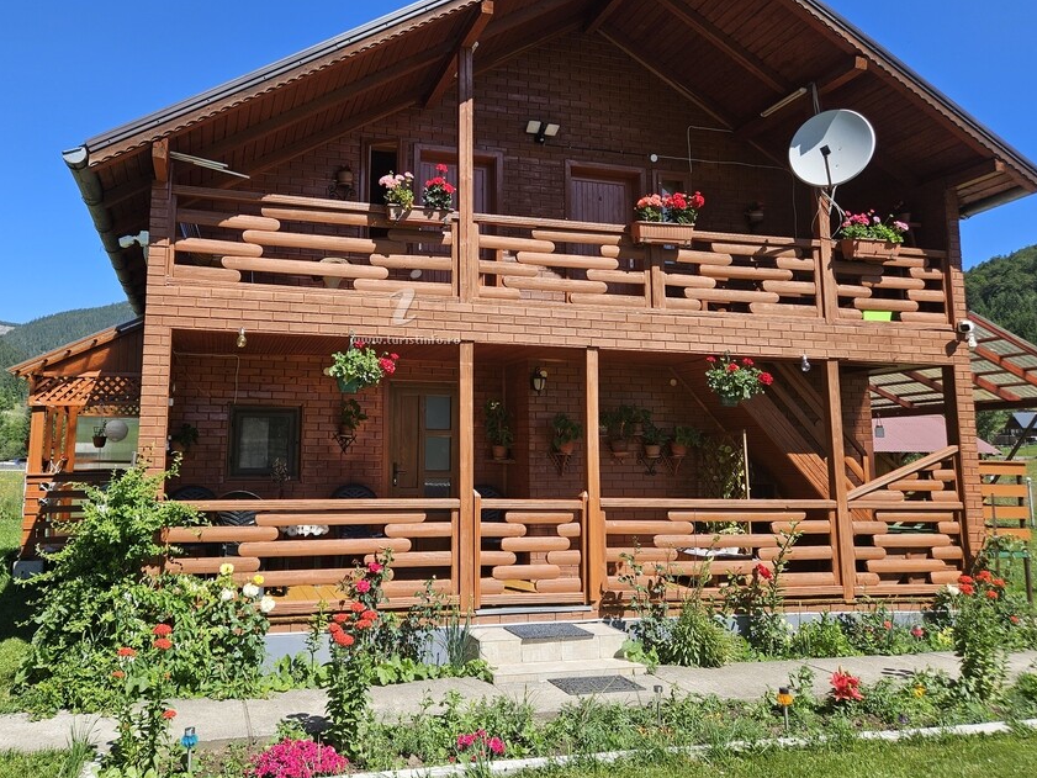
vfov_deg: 49.6
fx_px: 839
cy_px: 328
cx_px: 428
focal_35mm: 28
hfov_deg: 63.0
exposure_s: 1/1336
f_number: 1.8
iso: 25
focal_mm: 5.4
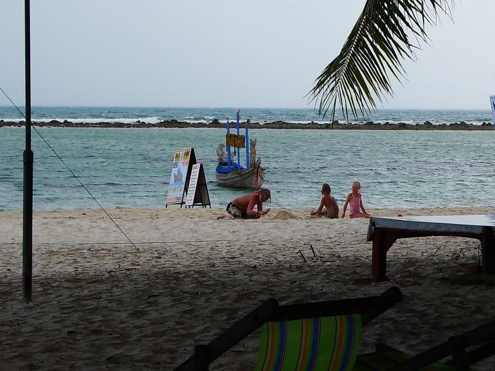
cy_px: 170
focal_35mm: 137
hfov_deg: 14.4
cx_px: 334
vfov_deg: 10.8
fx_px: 1959
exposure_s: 1/160
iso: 80
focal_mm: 12.2
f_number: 6.2
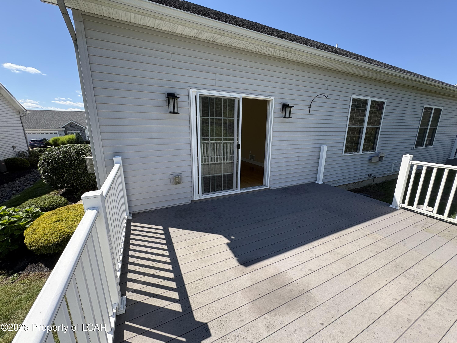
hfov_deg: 102.1
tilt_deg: -12.9
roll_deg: -0.1
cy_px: 172
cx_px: 228
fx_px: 185
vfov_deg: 85.7
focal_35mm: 14
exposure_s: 1/515
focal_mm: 2.22
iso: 40
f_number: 2.2
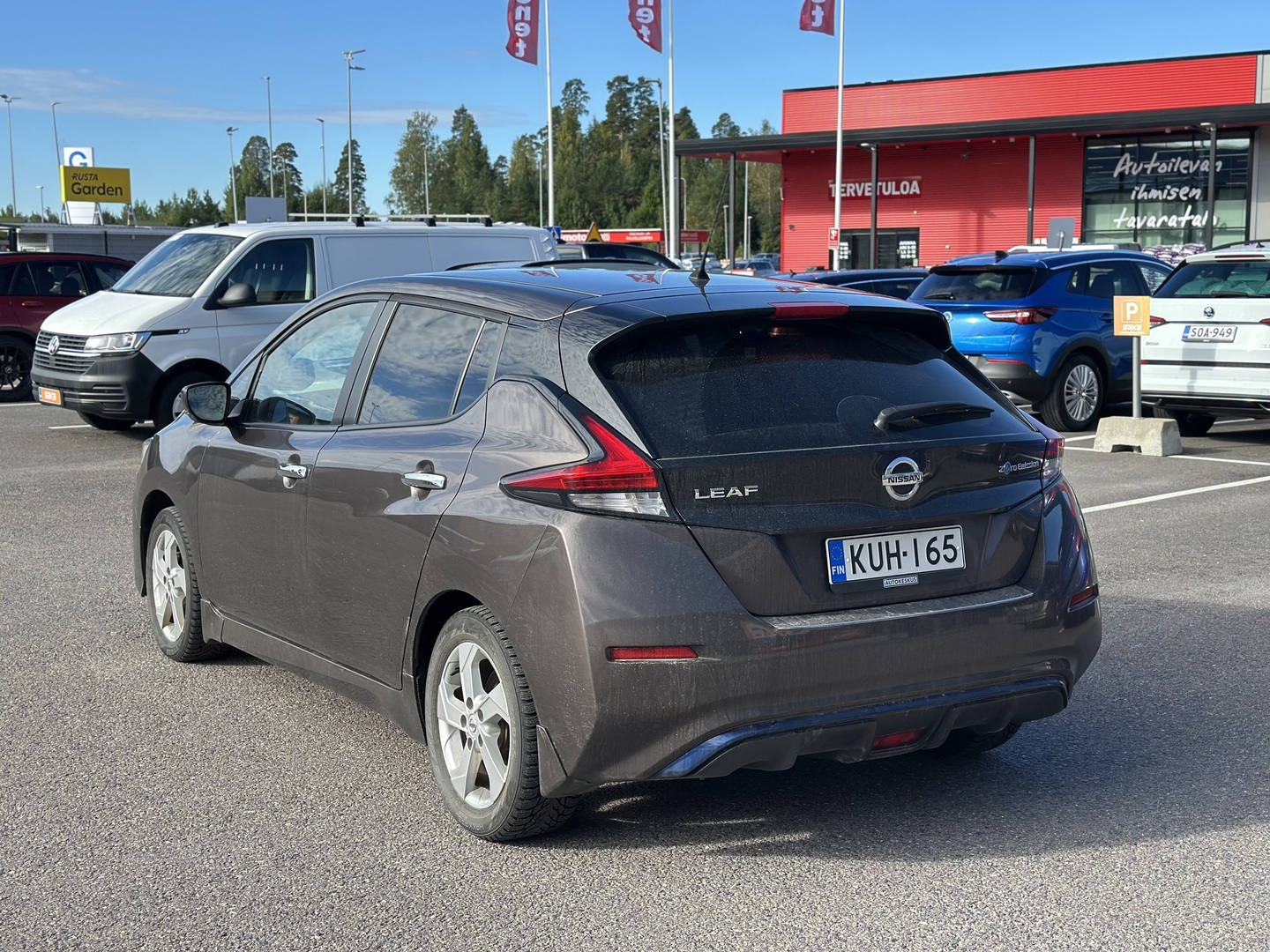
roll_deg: +0.1
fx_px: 1761
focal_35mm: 48
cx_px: 635
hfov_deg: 39.7
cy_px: 476
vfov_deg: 30.3
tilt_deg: -7.4
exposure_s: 1/1751
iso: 80
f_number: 1.78
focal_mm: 6.86
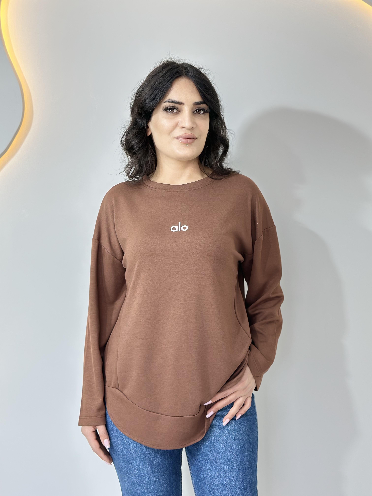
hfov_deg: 30.3
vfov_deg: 39.7
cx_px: 186
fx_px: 688
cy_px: 248
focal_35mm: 48
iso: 80
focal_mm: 6.86
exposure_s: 1/100
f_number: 1.78
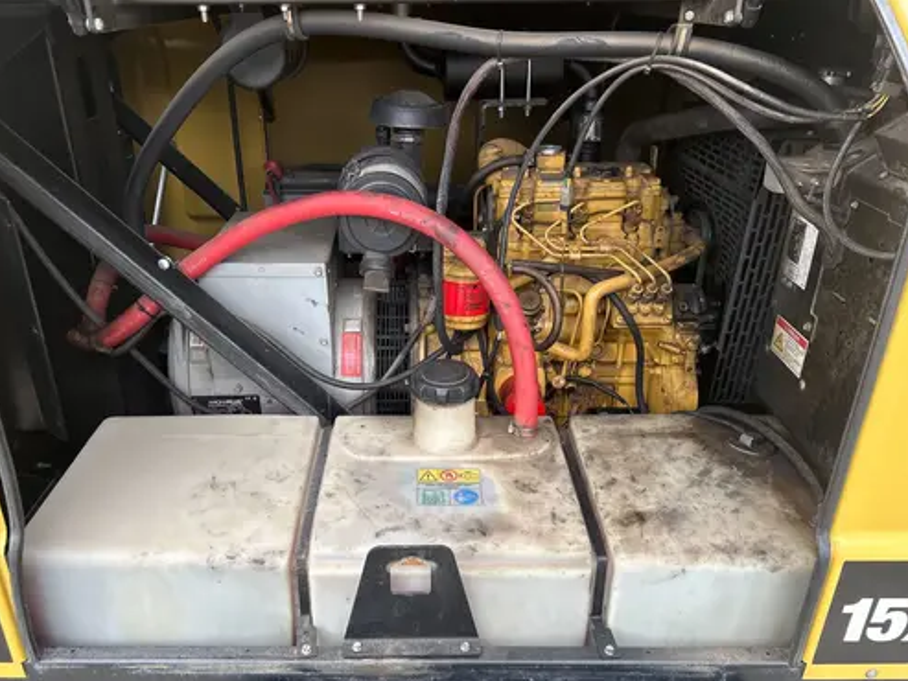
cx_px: 411
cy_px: 378
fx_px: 761
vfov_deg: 48.2
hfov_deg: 61.5
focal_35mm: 29
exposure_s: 1/121
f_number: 1.5
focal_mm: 5.7
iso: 80
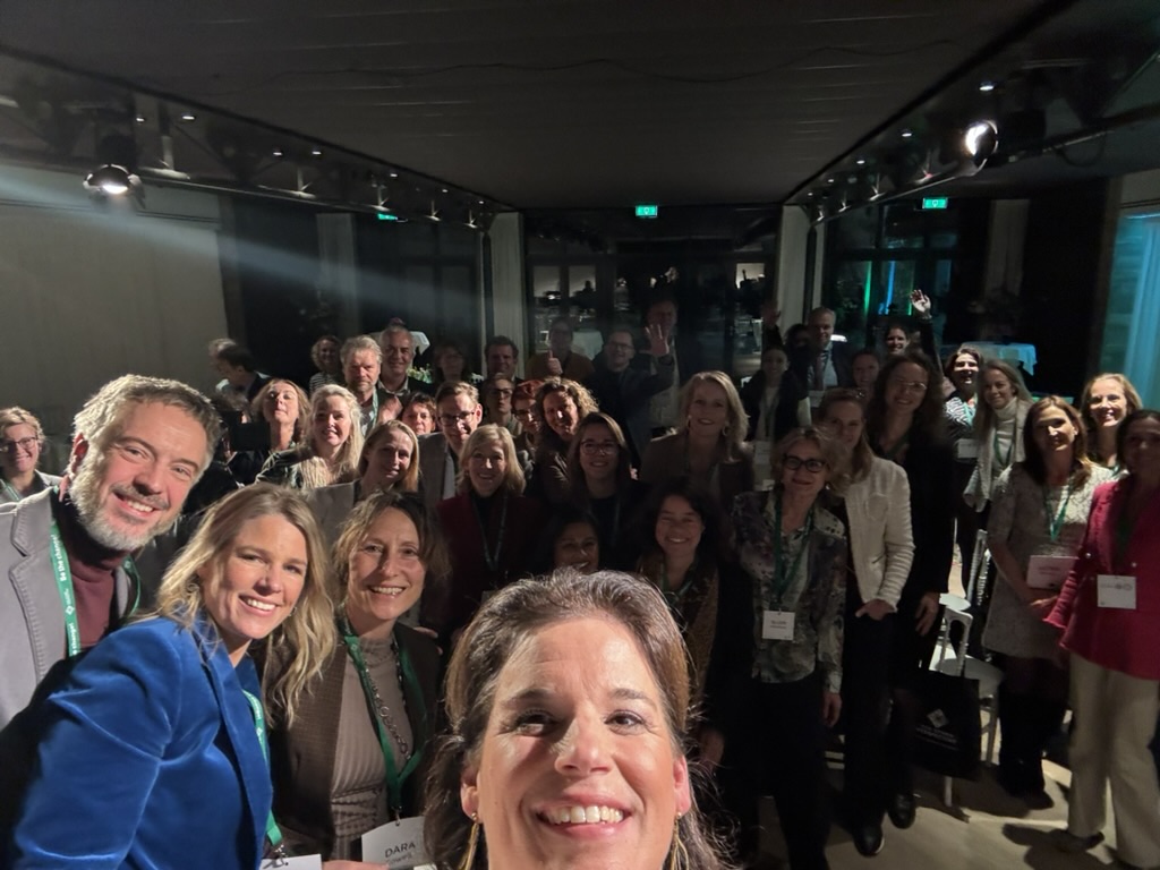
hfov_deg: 73.9
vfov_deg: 58.9
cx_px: 580
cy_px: 435
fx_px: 771
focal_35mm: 23
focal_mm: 2.69
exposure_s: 1/30
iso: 400
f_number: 1.9
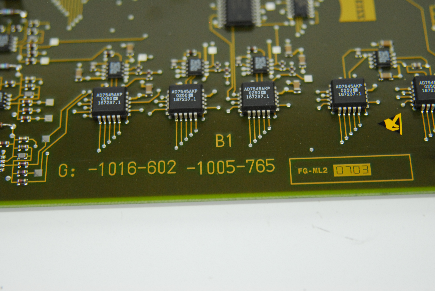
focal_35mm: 93
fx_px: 1125
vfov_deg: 14.7
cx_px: 218
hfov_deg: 21.9
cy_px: 146
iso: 800
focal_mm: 62
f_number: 3.8
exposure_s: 1/100
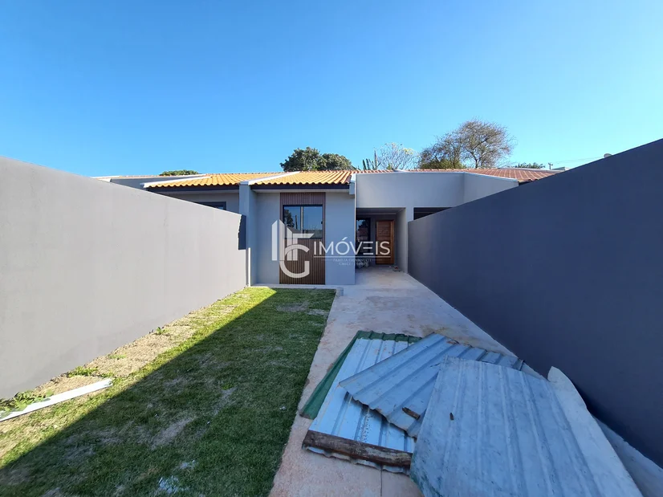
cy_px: 248
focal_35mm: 13
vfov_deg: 89.9
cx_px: 332
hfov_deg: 106.2
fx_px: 249
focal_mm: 1.74
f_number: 2.2
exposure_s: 1/644
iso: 50
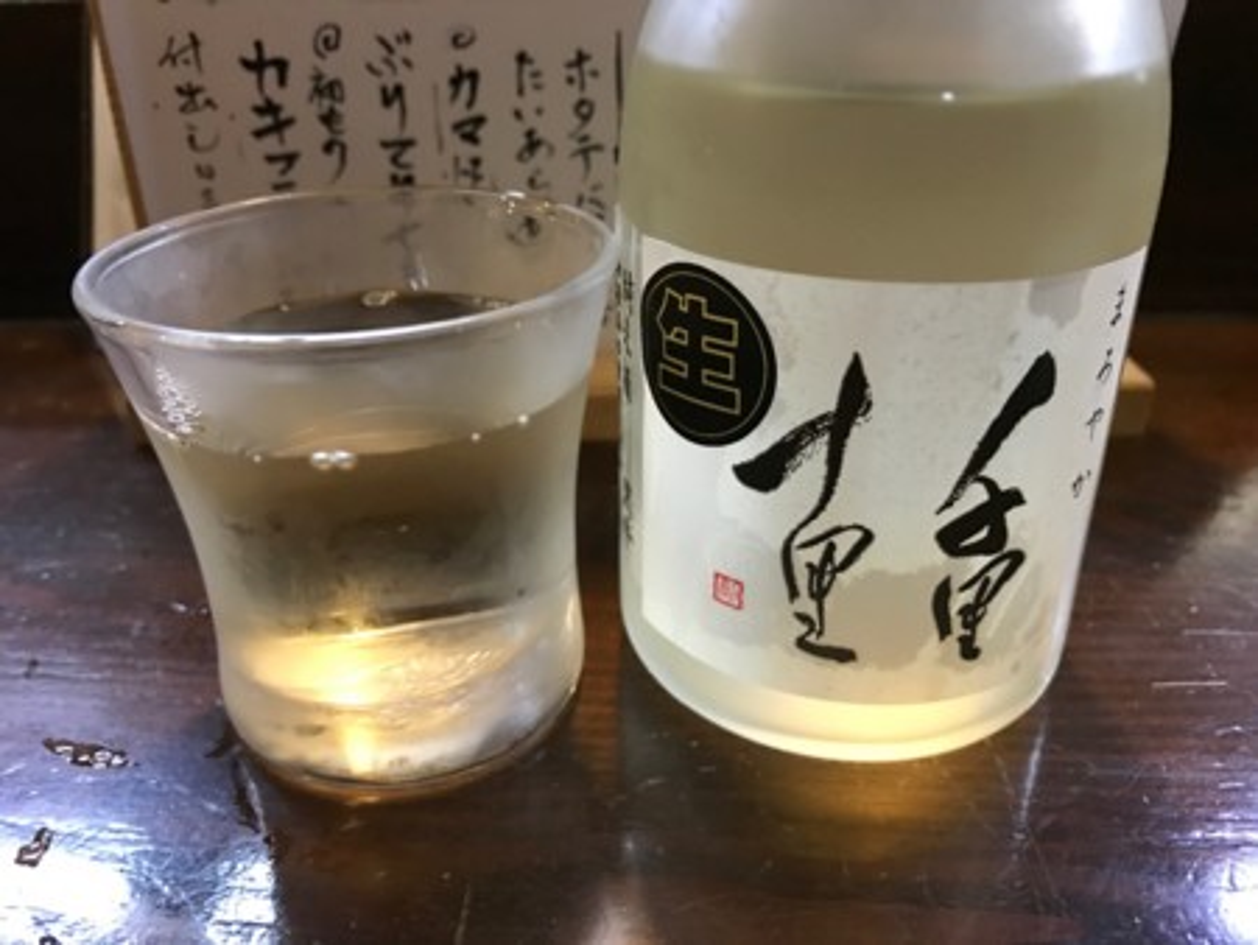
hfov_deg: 63.4
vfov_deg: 49.8
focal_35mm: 28
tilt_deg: -28.8
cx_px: 629
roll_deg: +0.6
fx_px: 1018
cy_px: 472
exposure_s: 1/11
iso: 100
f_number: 1.8
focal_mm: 3.99
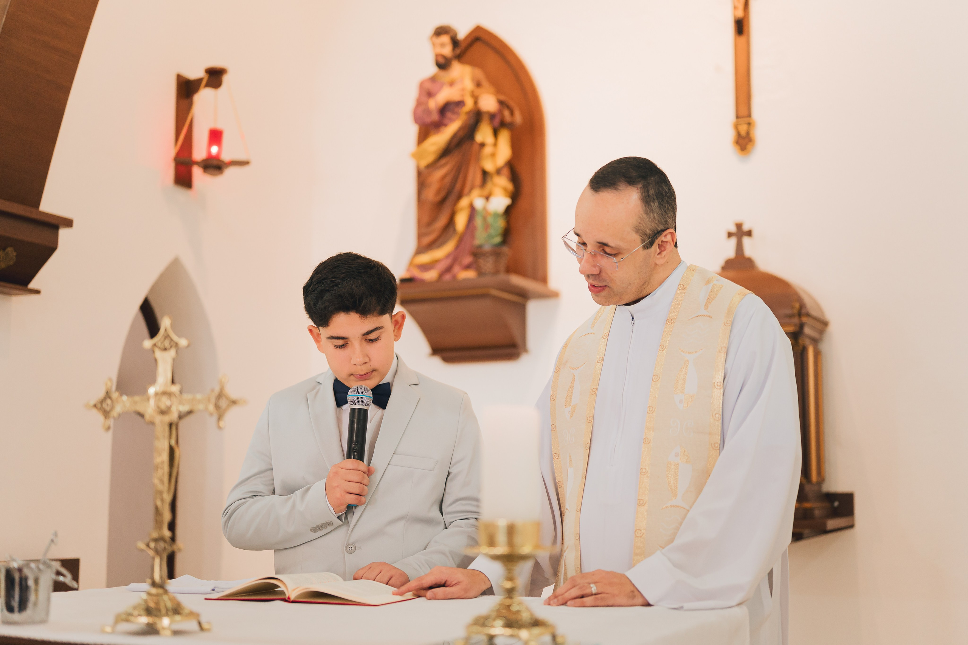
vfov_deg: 27.0
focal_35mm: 50
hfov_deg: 39.6
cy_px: 322
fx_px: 1344
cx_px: 484
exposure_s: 1/250
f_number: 1.8
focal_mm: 50
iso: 1600
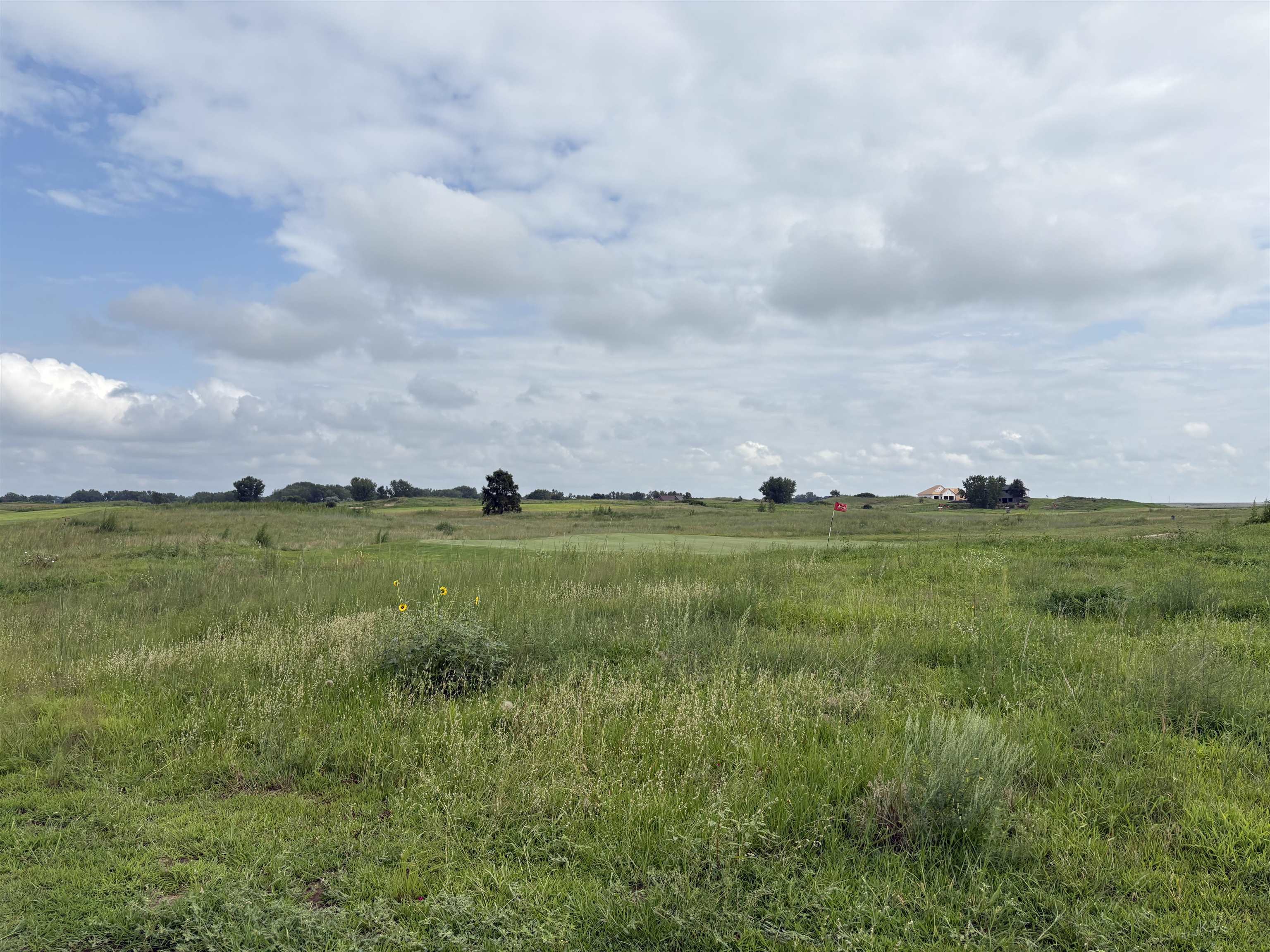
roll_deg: +0.3
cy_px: 476
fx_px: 954
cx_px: 635
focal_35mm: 26
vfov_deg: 53.1
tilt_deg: +3.0
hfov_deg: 67.3
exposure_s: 1/5348
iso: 50
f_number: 1.6
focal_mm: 5.96
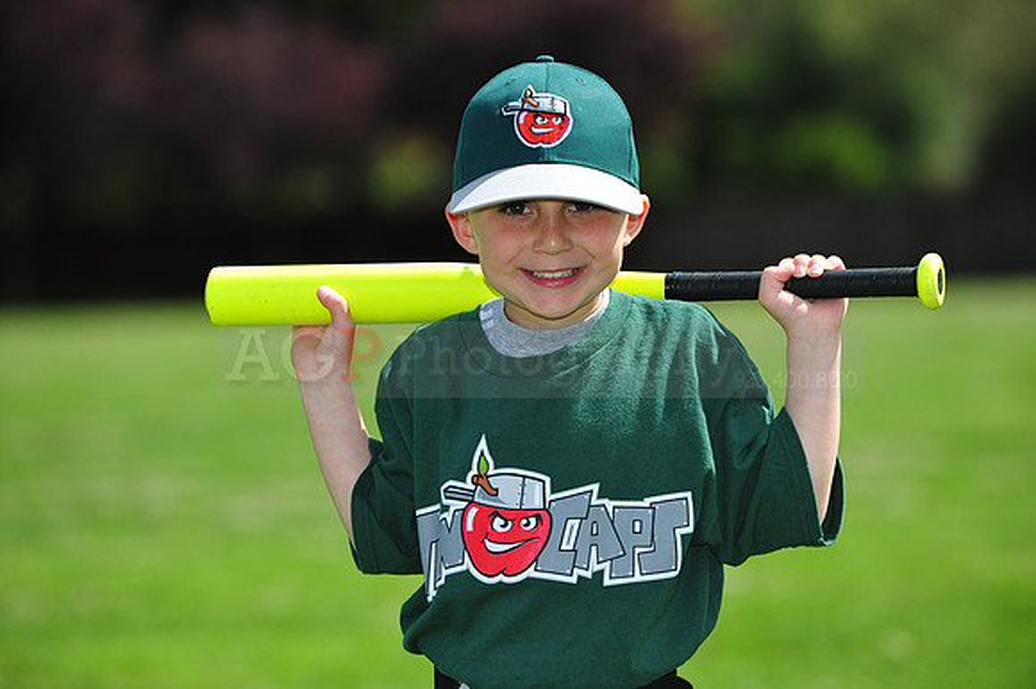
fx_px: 5321
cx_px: 518
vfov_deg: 7.4
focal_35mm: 185
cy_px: 344
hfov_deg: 11.1
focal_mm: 185
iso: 400
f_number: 5
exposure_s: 1/2500
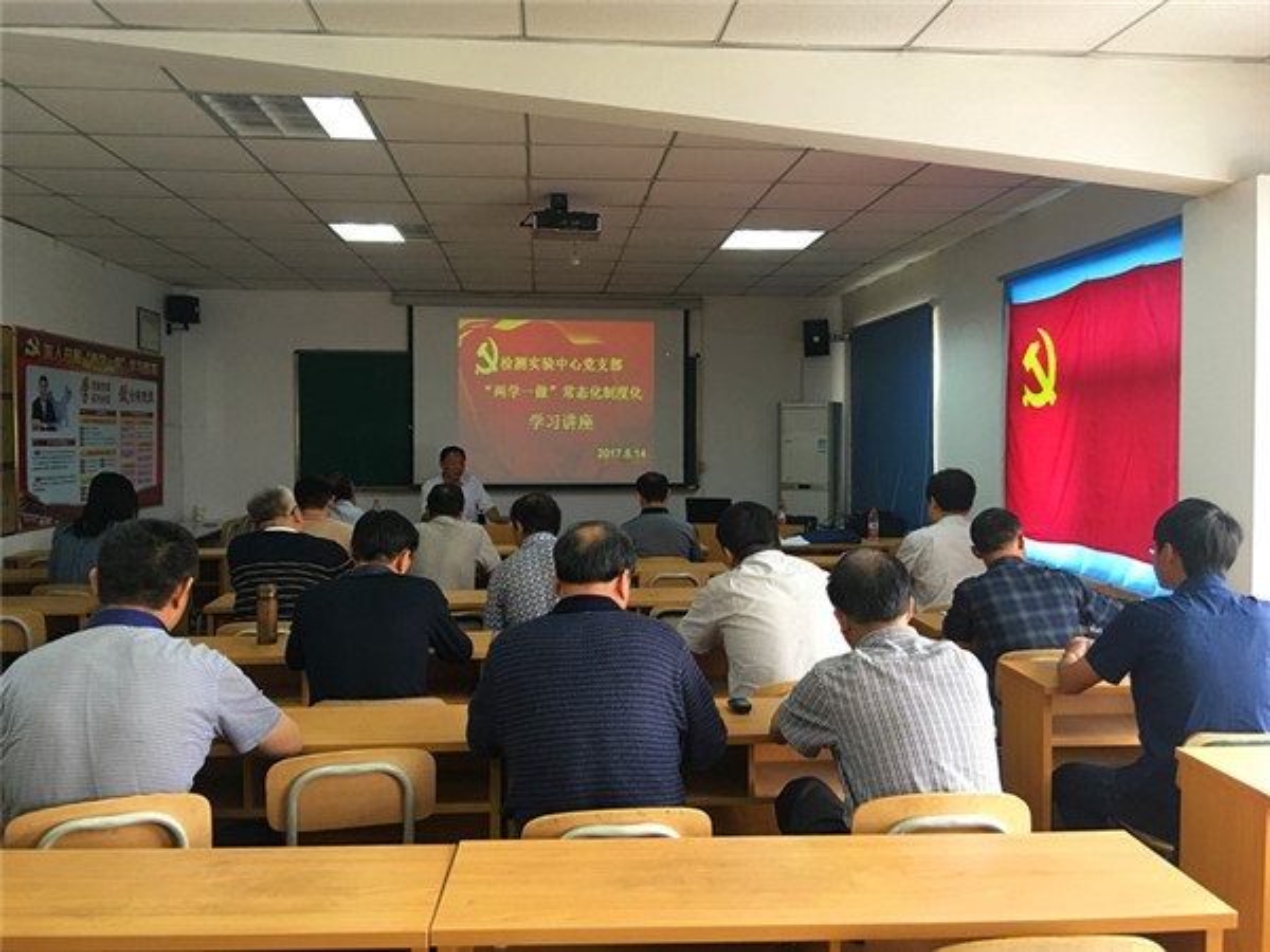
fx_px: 1064
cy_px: 476
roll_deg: -0.1
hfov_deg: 61.7
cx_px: 635
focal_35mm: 29
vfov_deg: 48.2
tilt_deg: -0.5
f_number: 2.2
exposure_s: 1/17
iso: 64
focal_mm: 4.15
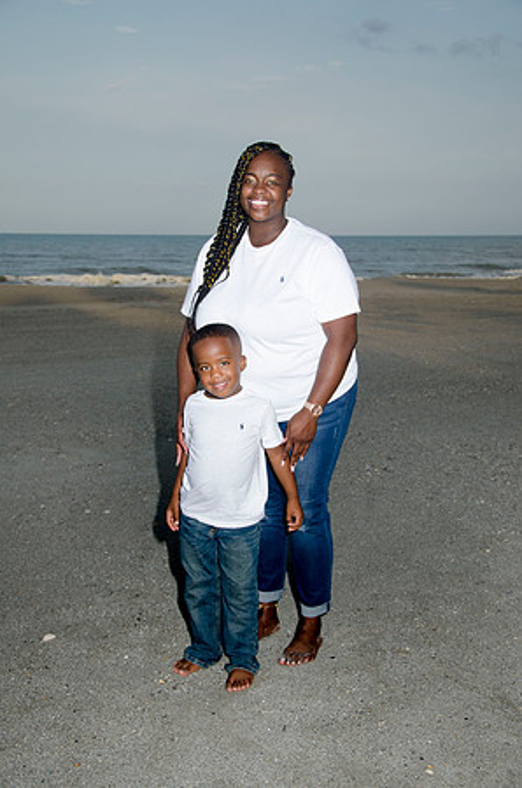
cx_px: 261
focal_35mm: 48
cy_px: 394
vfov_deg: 41.2
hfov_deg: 27.9
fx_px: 1049
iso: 100
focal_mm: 32
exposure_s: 1/250
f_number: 5.6
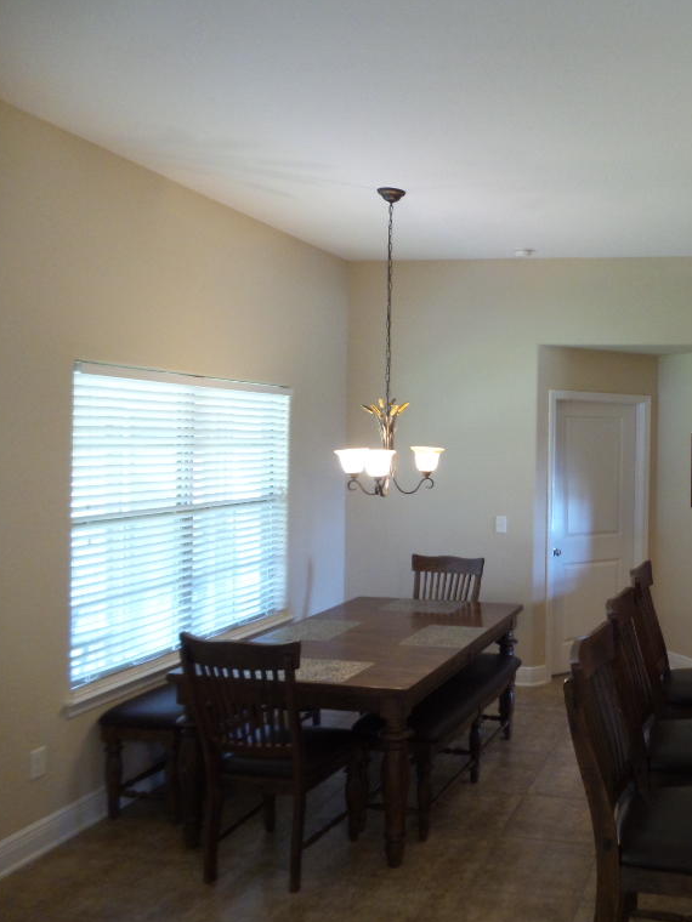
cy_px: 461
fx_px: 826
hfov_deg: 42.3
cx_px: 603
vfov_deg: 58.4
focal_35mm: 31
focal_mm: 4.1
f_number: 2.8
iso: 400
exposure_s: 1/30
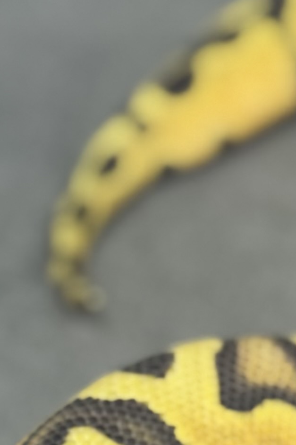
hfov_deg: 6.3
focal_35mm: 214
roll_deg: +3.8
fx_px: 2640
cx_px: 521
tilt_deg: -40.8
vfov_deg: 9.5
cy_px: 498
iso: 80
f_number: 1.78
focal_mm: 6.76
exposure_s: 1/100
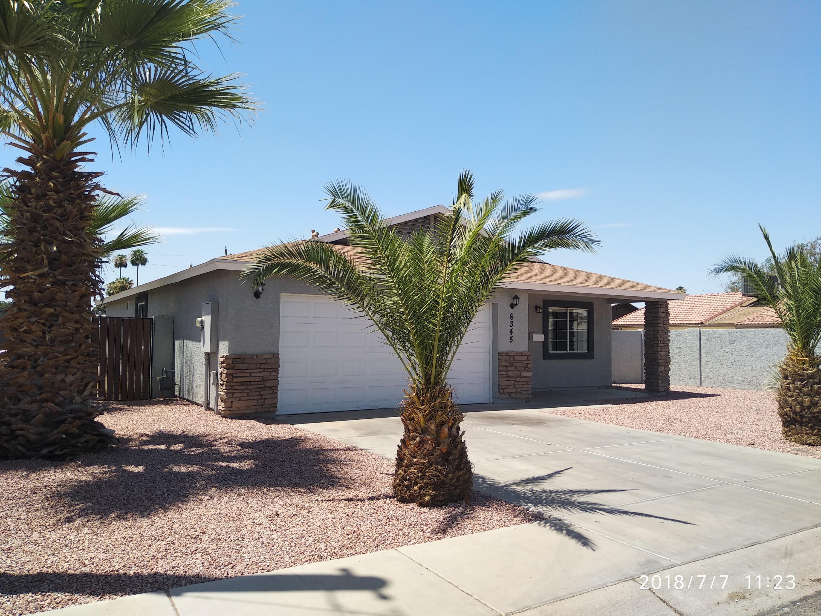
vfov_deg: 53.1
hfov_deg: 67.3
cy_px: 308
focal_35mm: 26
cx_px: 410
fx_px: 617
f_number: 2.2
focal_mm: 3.83
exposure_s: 1/906
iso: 100
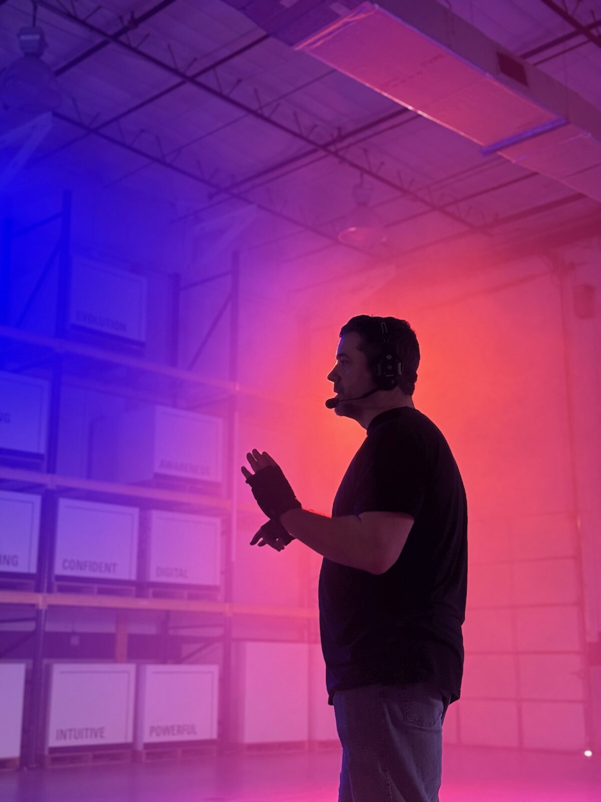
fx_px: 1111
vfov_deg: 39.7
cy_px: 401
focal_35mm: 48
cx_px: 300
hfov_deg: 30.3
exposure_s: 1/58
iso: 250
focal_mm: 6.76
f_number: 1.78
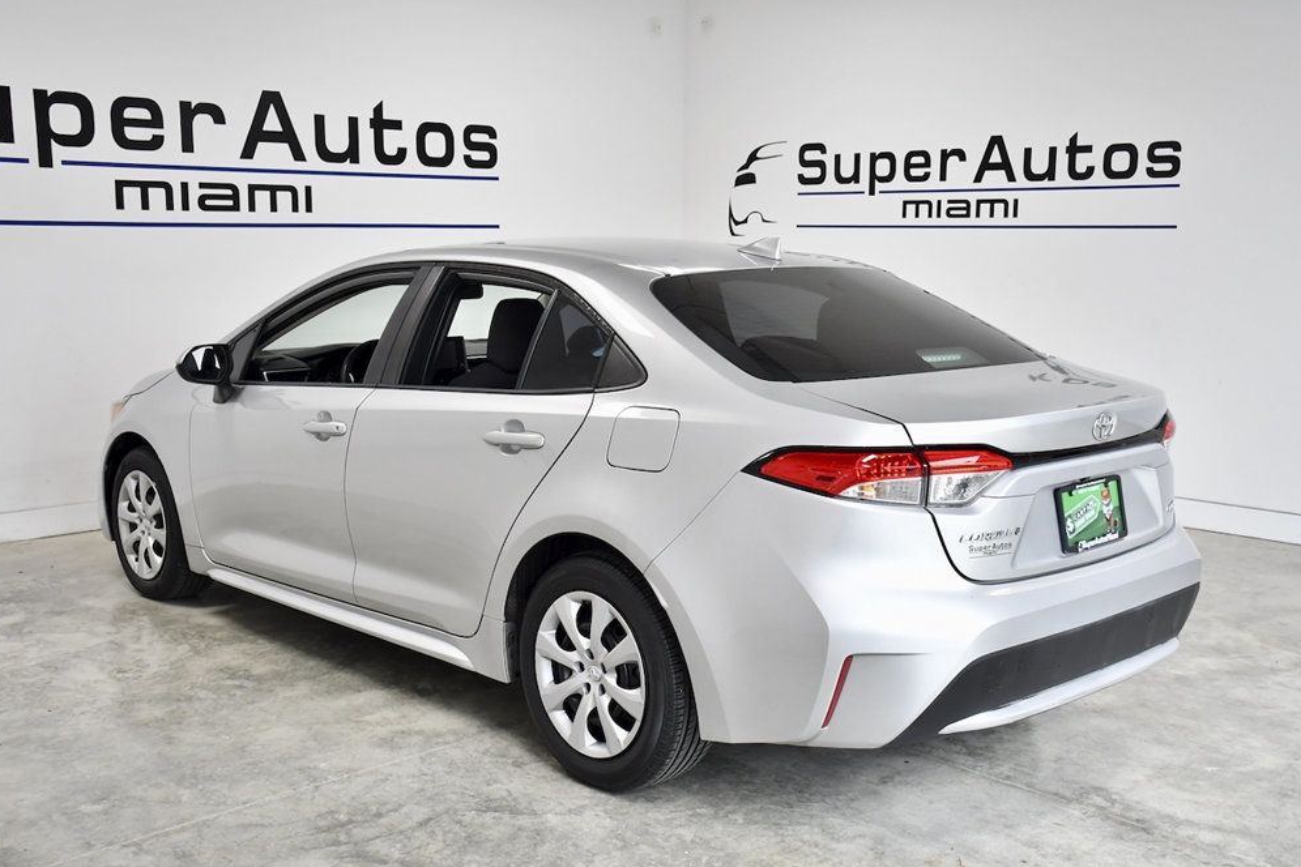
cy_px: 439
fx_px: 1337
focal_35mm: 37
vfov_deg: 35.9
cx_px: 653
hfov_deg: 51.9
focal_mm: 24
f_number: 5.6
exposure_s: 1/400
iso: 1250
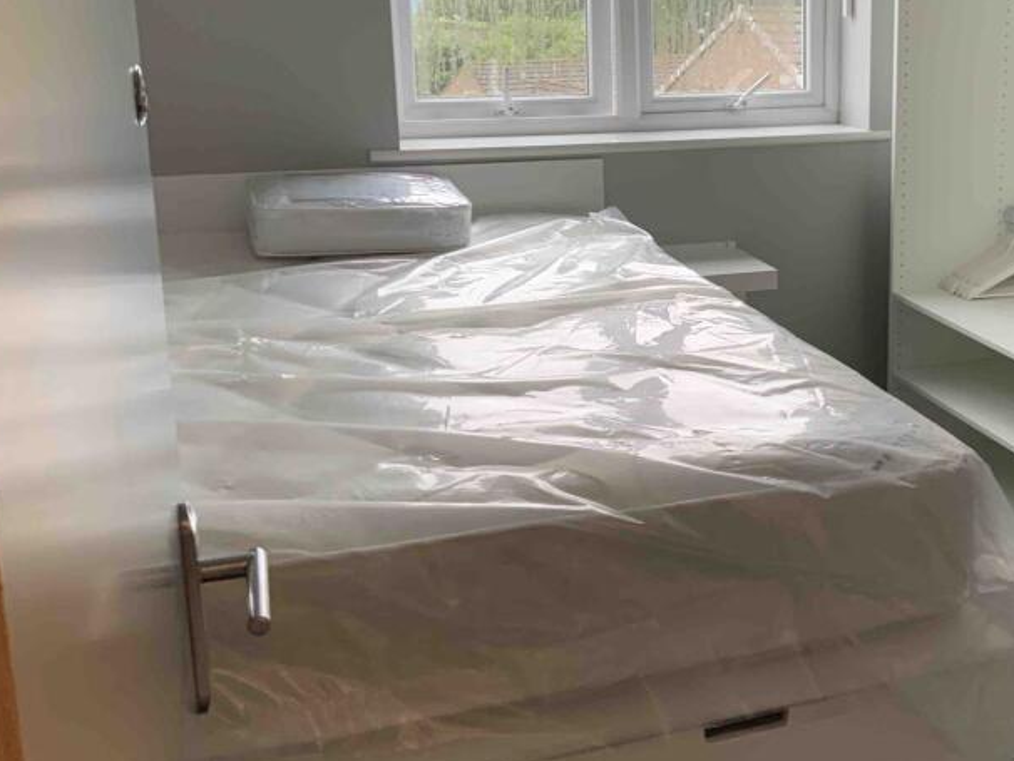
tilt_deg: -12.4
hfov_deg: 37.5
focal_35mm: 49
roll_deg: -0.7
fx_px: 1436
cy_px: 289
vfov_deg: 29.6
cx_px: 807
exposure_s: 1/50
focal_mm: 3
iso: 50
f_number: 1.8
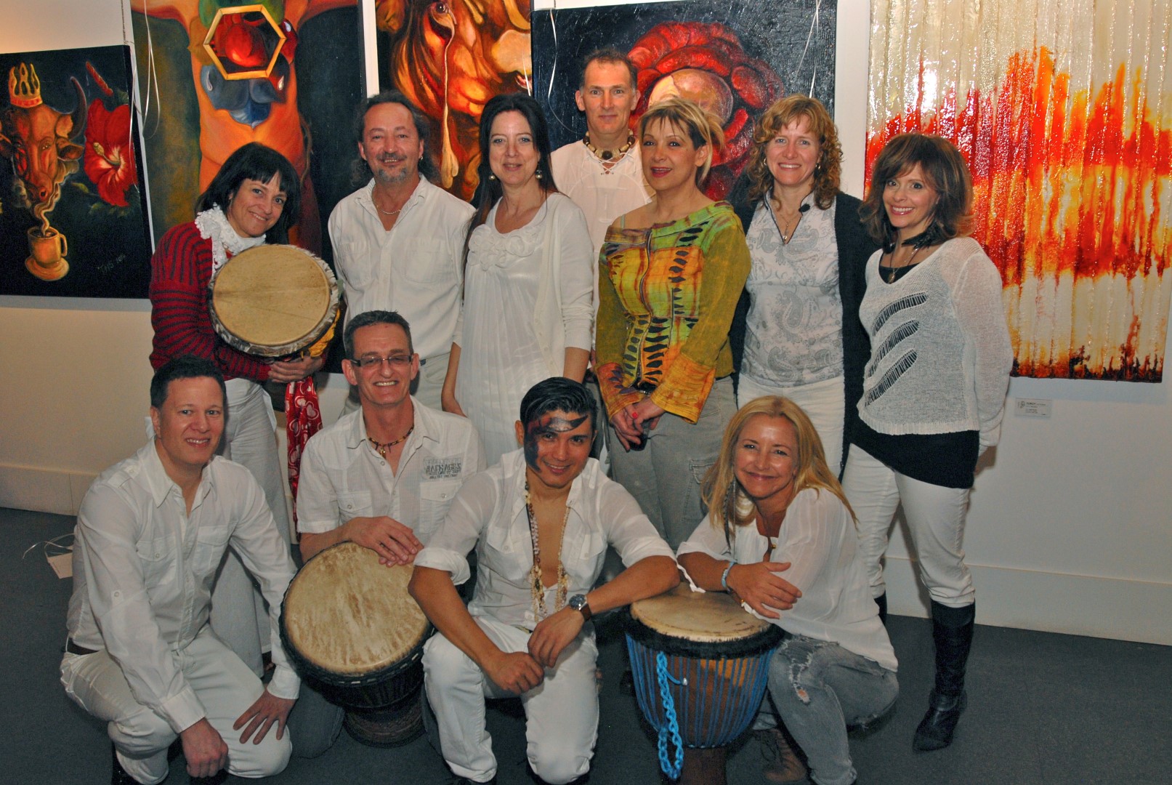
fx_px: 978
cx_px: 586
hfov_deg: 61.9
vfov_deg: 43.7
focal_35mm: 30
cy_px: 392
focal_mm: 20
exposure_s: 1/125
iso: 320
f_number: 5.6
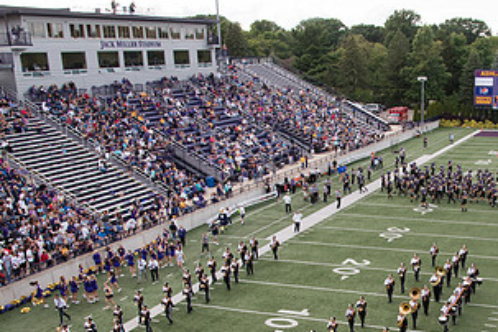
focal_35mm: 46
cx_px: 386
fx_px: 636
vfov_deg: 28.4
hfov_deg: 41.2
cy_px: 282
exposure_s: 1/640
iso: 640
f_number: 6.3
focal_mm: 24
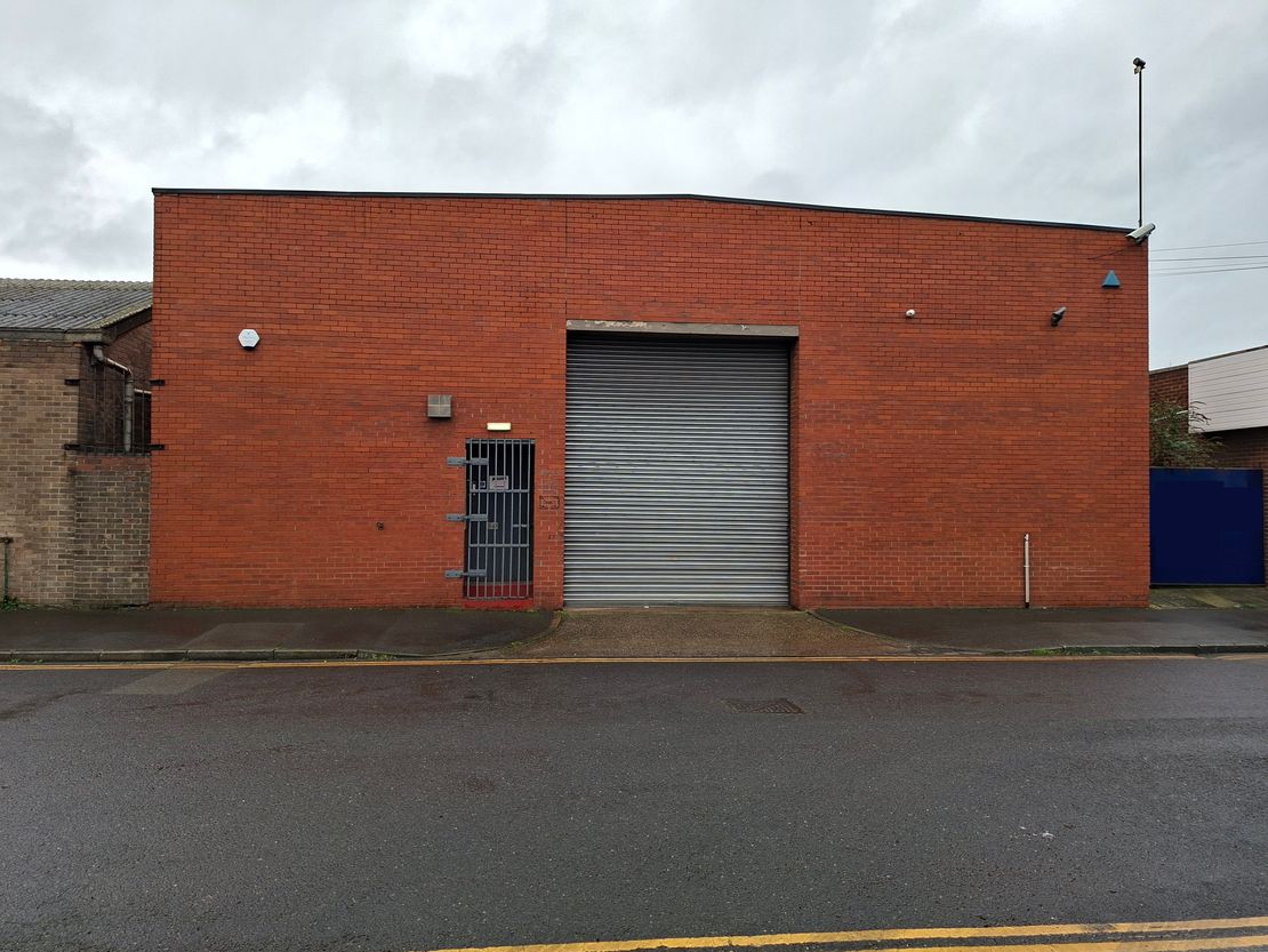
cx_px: 634
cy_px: 476
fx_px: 843
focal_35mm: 23
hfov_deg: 73.9
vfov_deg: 58.9
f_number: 1.8
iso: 50
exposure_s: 1/242
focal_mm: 5.54
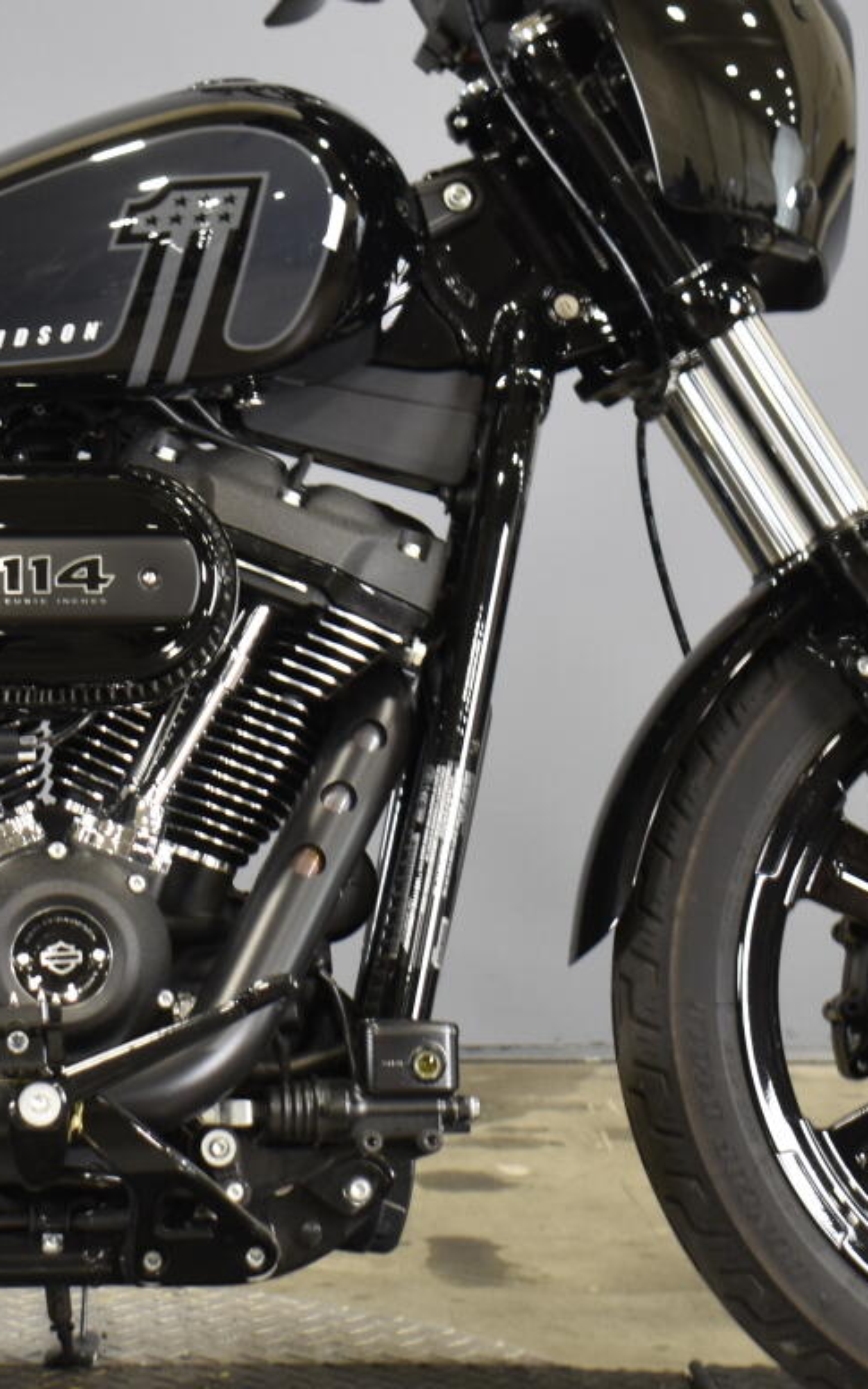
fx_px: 4769
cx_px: -79
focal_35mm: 126
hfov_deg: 10.3
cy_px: 534
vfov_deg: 16.6
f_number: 4.5
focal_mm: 32
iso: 400
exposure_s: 1/13
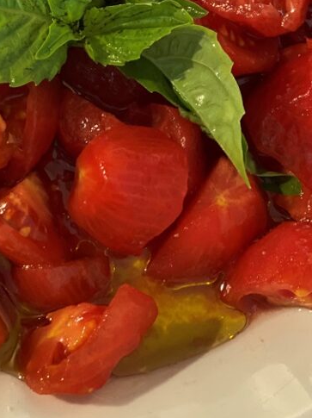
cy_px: 109
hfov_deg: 14.3
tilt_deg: -72.2
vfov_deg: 19.0
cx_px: 71
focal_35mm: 103
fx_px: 1239
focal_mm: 6
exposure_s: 1/25
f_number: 2
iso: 400
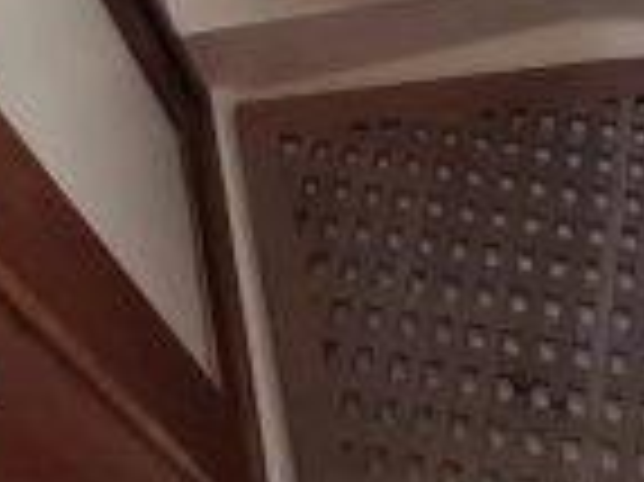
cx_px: 594
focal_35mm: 50
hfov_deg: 35.7
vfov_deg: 19.9
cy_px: -417
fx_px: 929
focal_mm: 1.74
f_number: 2.2
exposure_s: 1/50
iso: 80
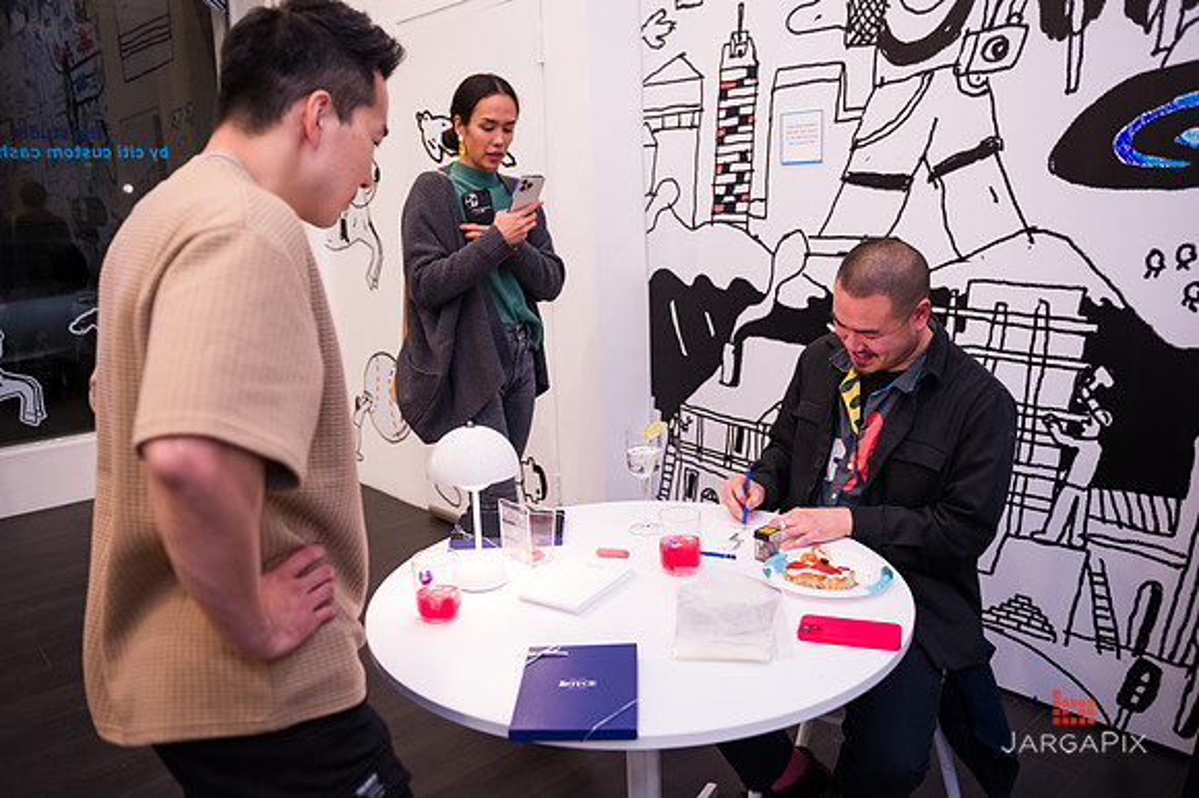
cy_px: 399
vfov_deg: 46.4
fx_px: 932
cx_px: 600
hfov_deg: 65.5
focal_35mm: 28
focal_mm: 28
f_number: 3.2
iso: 1600
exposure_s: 1/200
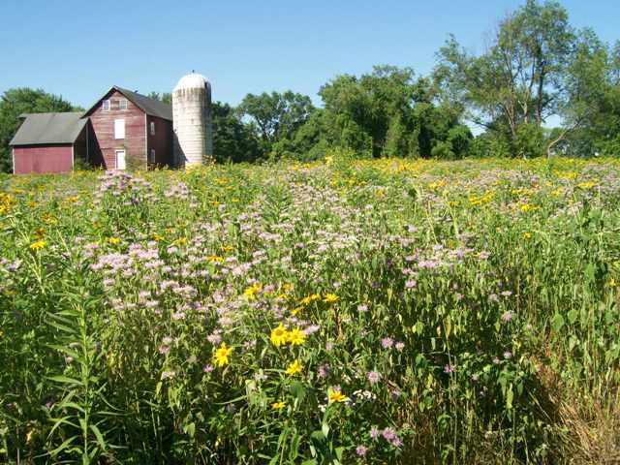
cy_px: 232
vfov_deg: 39.7
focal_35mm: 36
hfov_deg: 51.4
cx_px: 310
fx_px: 645
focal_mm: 6
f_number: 4.8
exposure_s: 1/407
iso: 80
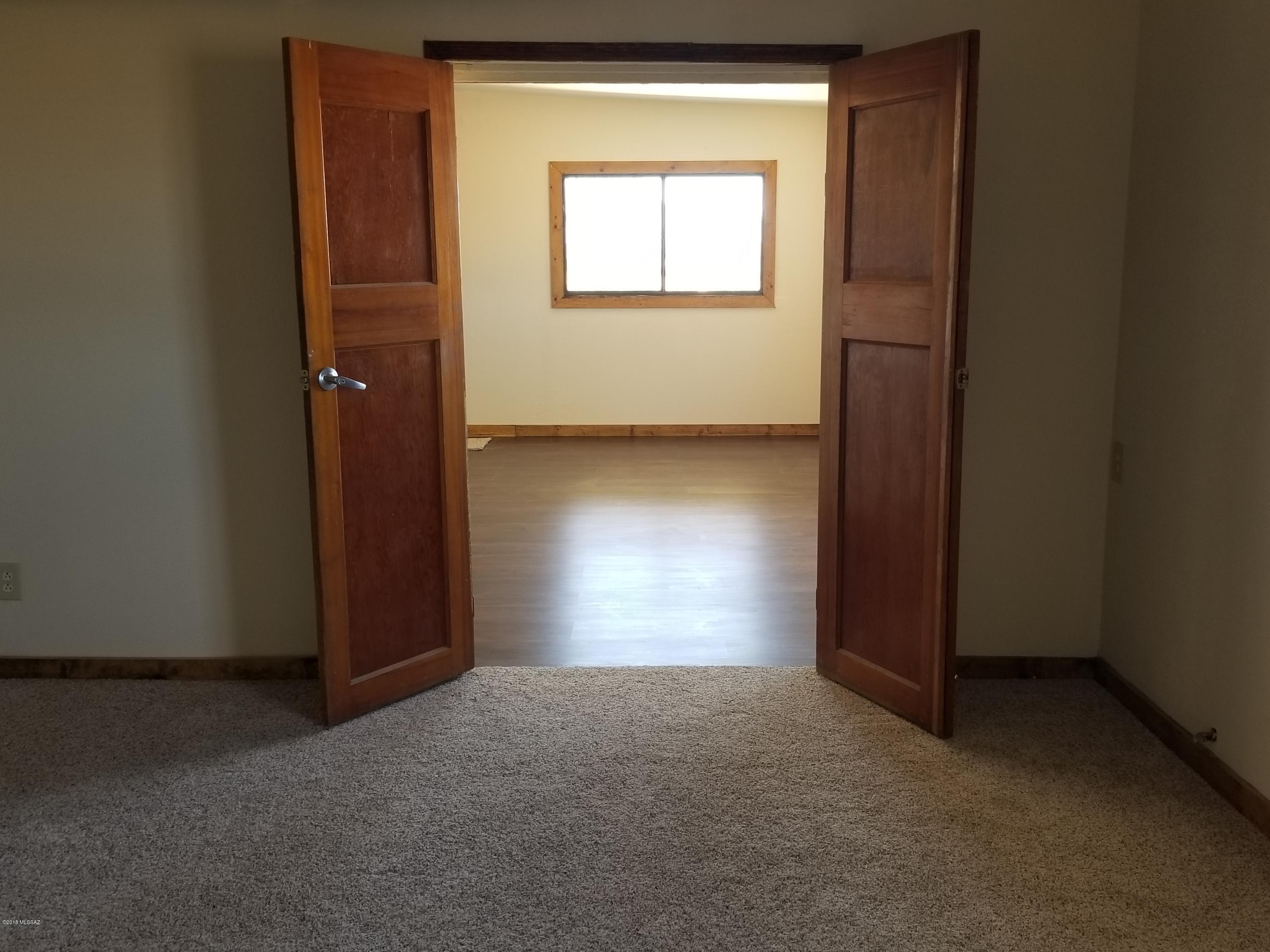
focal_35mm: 26
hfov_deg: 67.3
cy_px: 476
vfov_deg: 53.1
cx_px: 635
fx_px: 954
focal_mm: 4.25
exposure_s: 1/50
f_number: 1.7
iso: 80
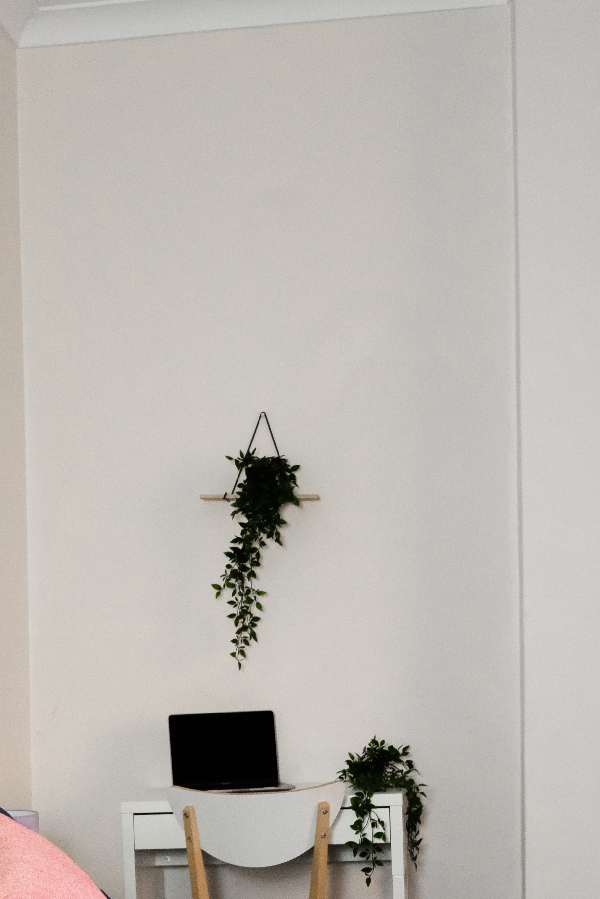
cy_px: 805
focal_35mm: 75
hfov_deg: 17.8
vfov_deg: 26.1
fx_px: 1875
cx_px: 21
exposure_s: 1/60
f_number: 5.6
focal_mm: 35
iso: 1000
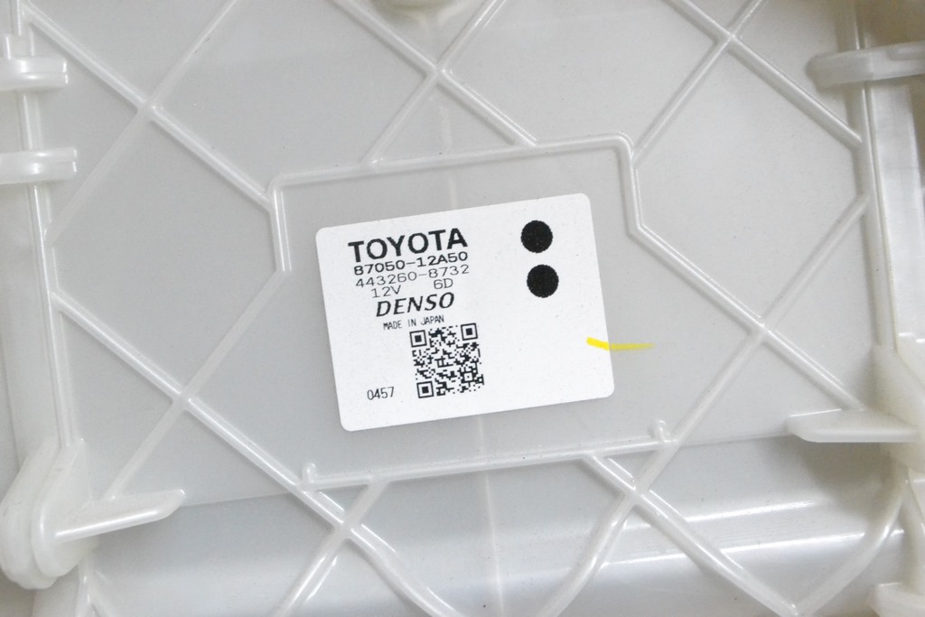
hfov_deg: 45.0
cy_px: 308
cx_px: 462
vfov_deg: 30.9
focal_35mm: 44
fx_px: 1118
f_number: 11
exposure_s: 1/100
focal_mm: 29
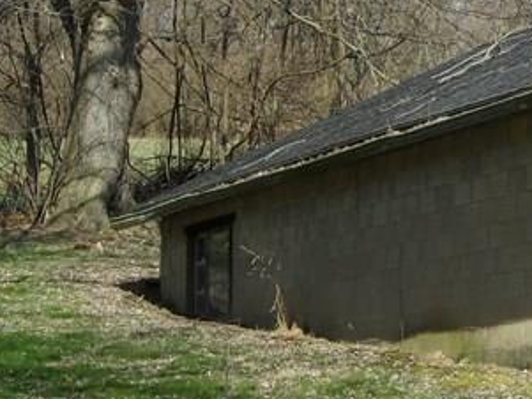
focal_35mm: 197
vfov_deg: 7.5
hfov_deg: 9.8
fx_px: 3029
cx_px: 781
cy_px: 298
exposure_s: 1/350
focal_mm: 10.4
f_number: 5.5
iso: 80
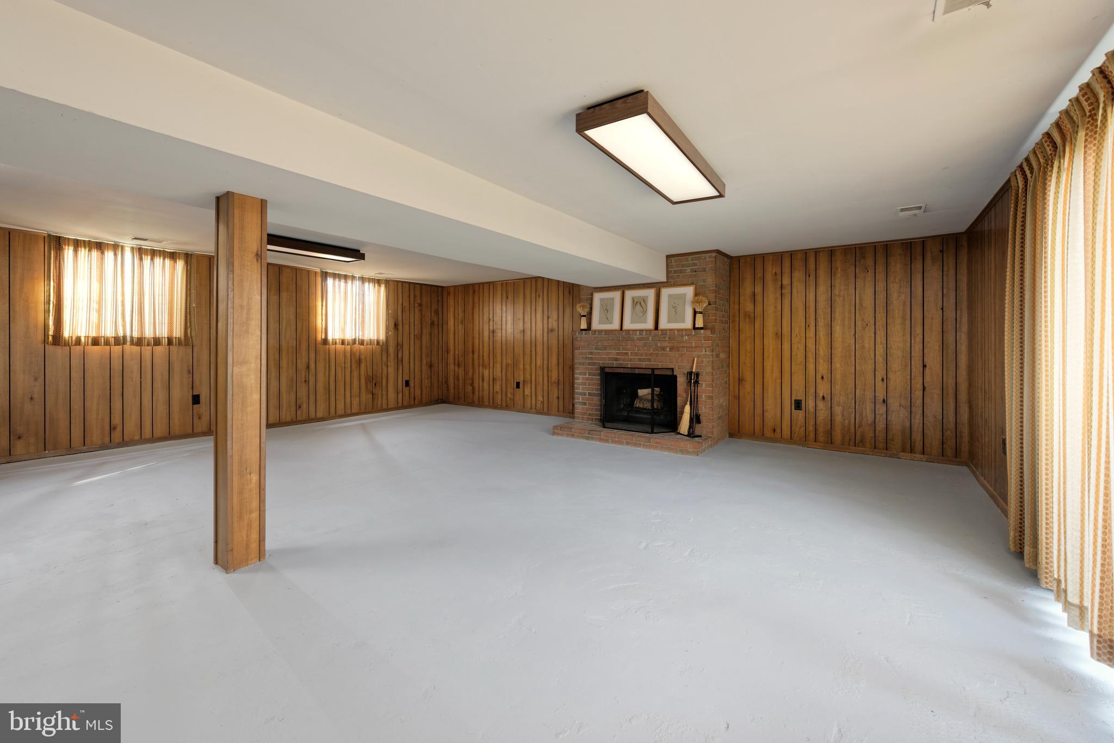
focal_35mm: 14
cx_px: 557
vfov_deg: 81.2
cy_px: 372
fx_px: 433
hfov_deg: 104.2
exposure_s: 5
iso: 250
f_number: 13
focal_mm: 14
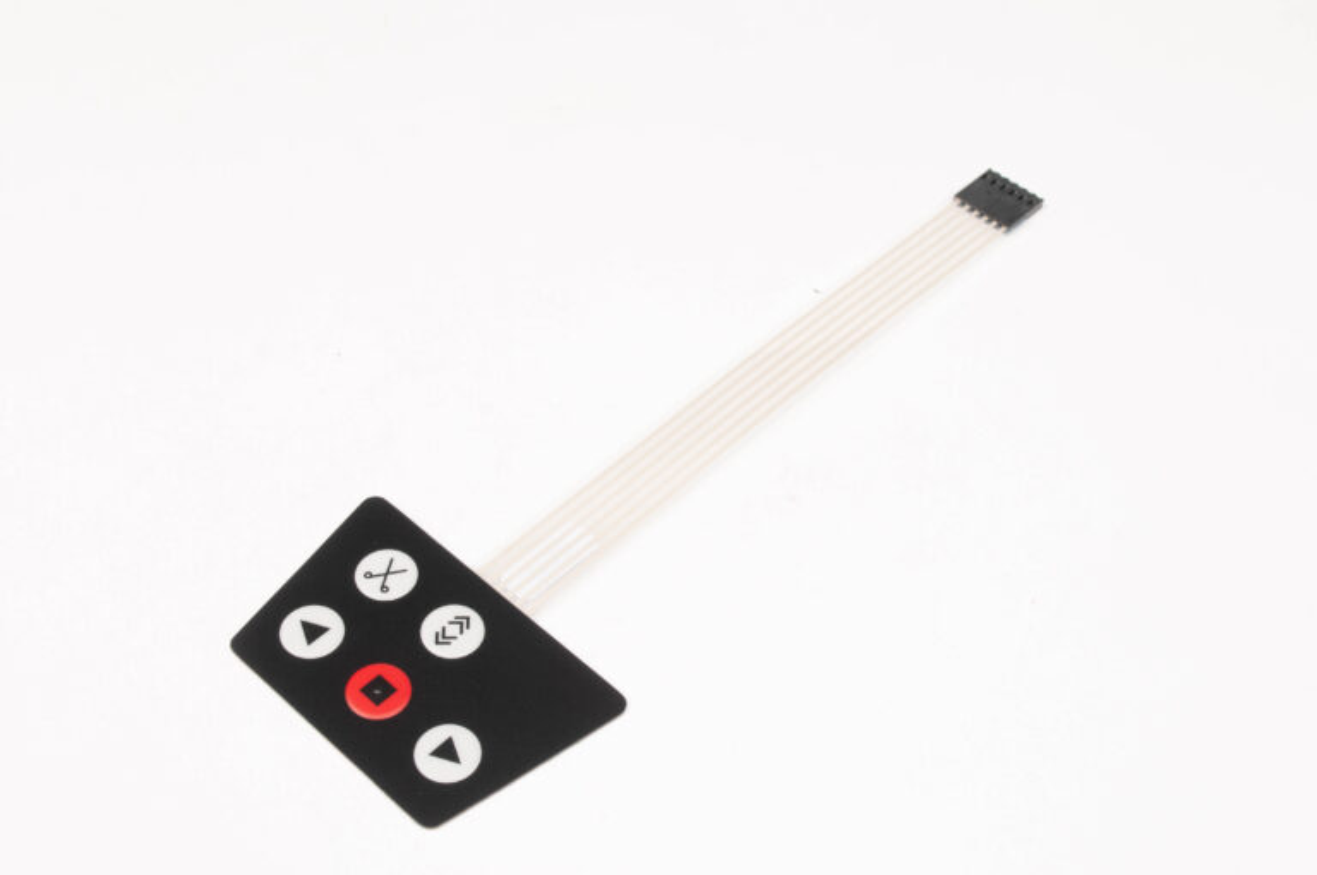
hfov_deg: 38.9
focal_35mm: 51
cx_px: 658
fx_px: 1863
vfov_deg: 26.4
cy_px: 438
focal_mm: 34
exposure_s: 1/50
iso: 200
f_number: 11
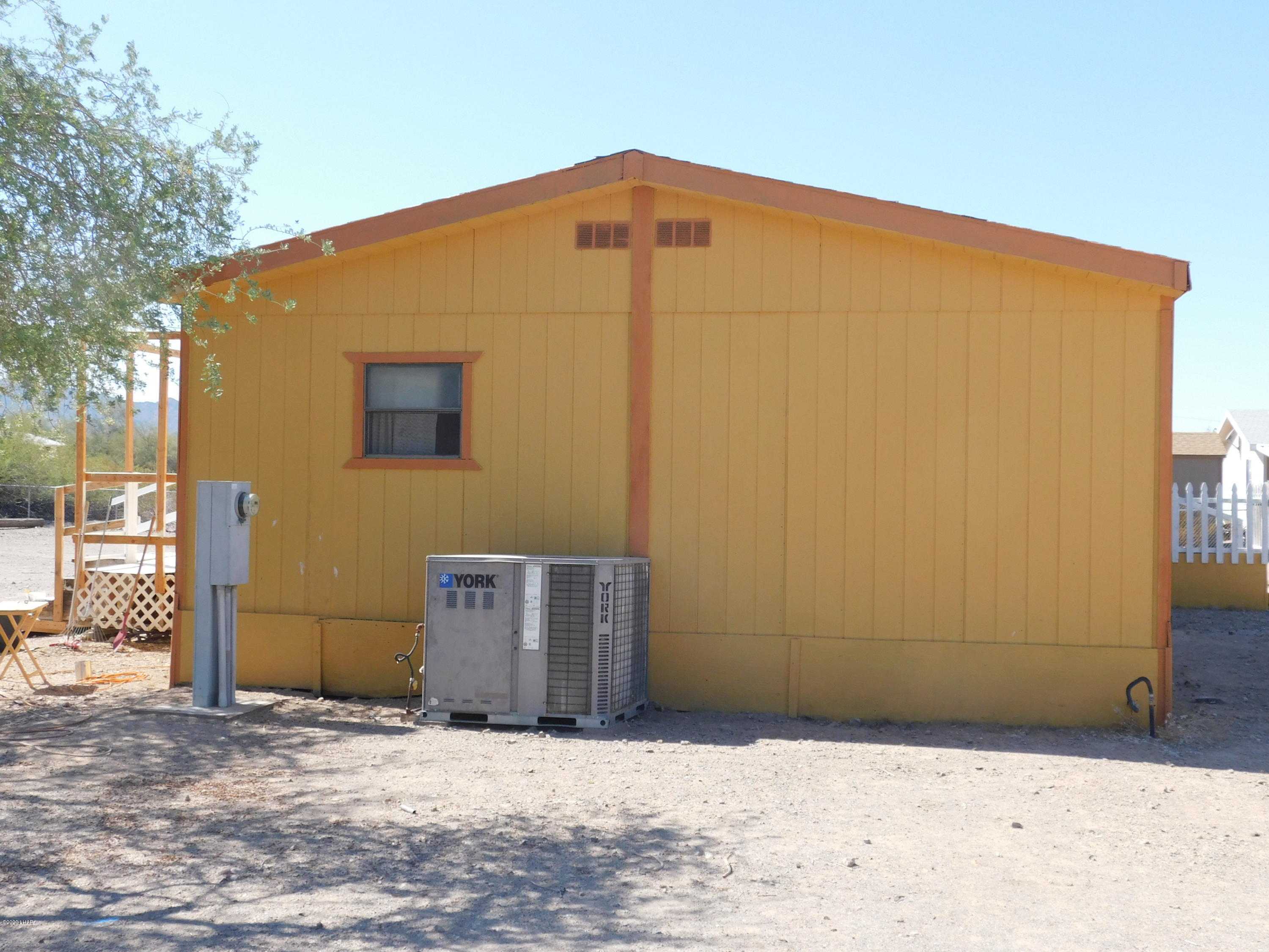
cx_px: 634
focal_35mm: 40
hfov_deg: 46.8
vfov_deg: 36.0
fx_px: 1466
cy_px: 476
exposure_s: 1/640
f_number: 3.6
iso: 125
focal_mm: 7.1
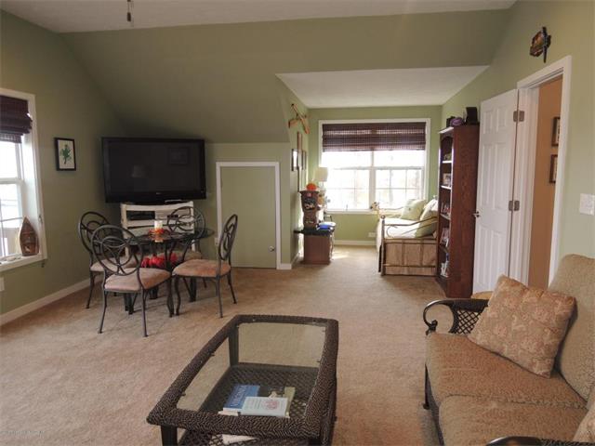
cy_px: 223
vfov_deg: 56.8
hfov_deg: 71.6
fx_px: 413
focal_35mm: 24
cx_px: 298
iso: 125
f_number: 2.8
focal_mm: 4.3
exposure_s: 1/40
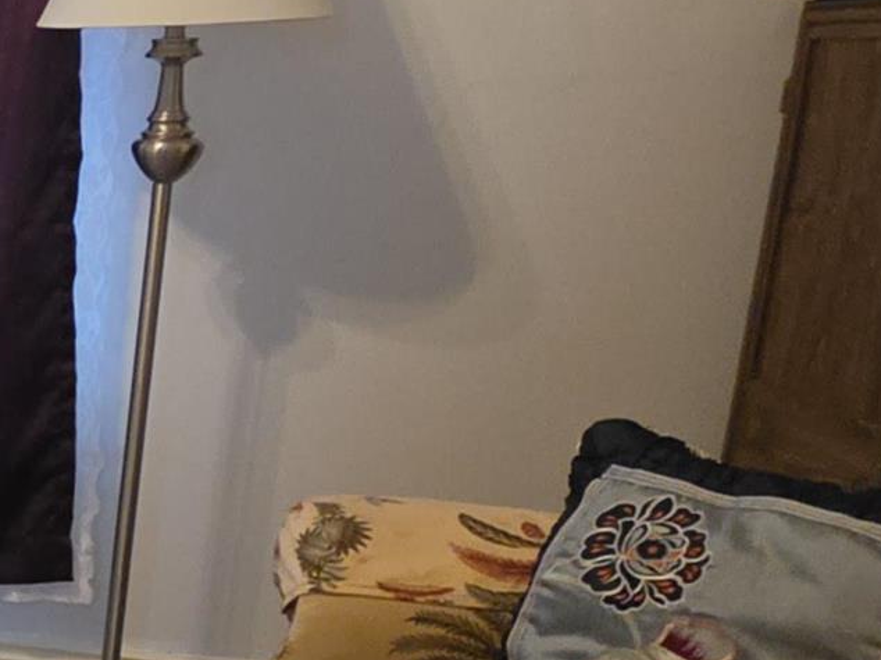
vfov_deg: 23.2
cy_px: 406
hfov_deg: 20.0
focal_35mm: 63
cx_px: -789
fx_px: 1603
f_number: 1.9
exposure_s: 1/60
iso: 500
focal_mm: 2.2
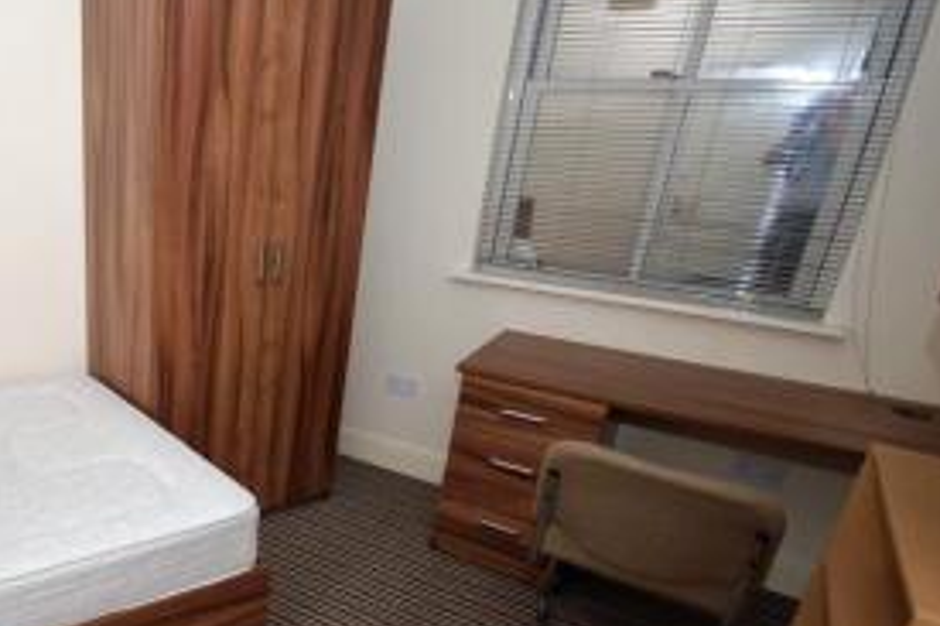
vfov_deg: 49.0
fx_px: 678
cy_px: 395
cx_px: 147
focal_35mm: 26
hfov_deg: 61.7
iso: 100
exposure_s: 1/60
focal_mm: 10
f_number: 4
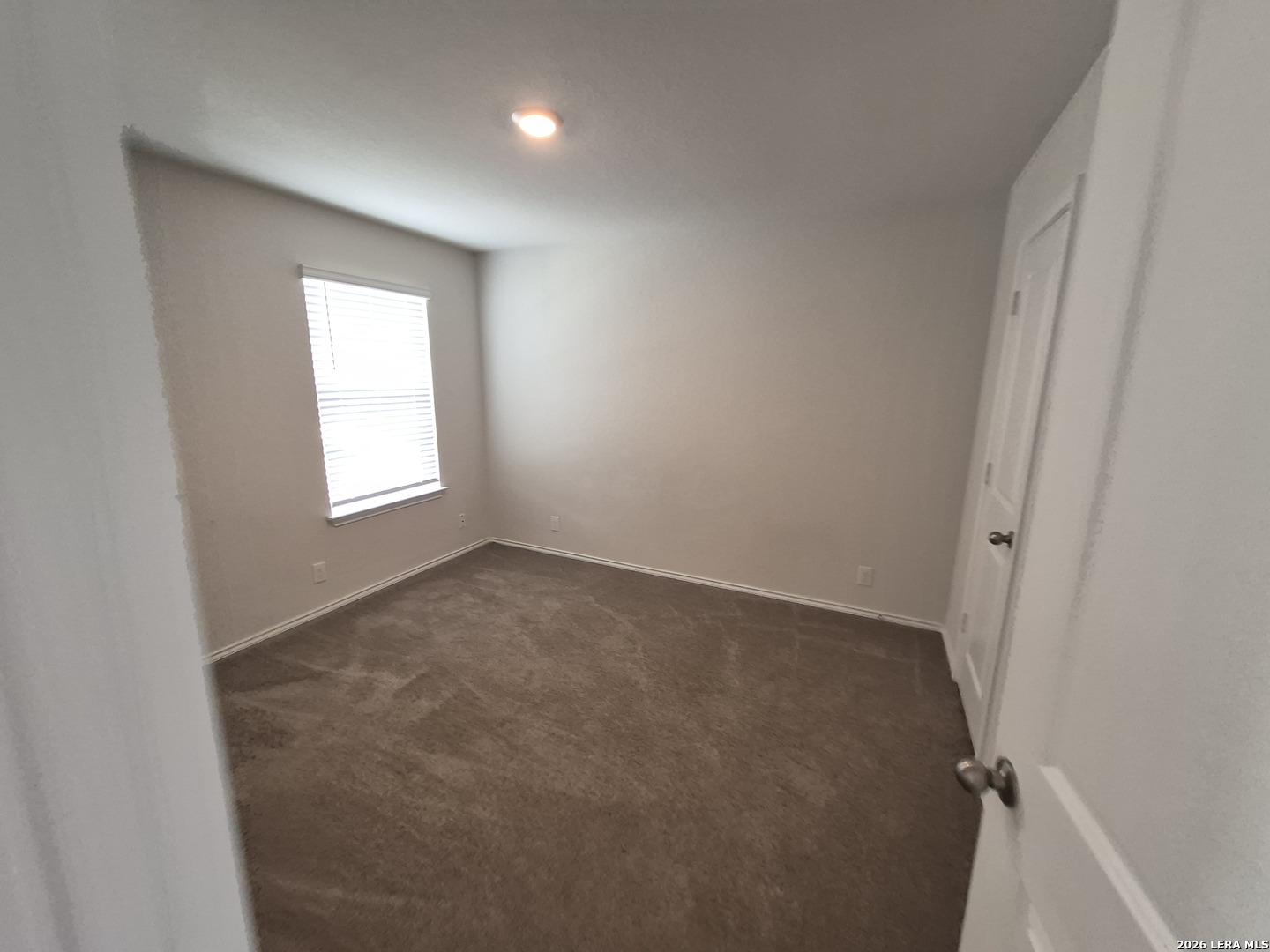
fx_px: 477
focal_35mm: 13
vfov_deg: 89.9
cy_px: 476
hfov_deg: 106.2
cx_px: 635
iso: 160
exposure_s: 1/60
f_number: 2.2
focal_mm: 1.74
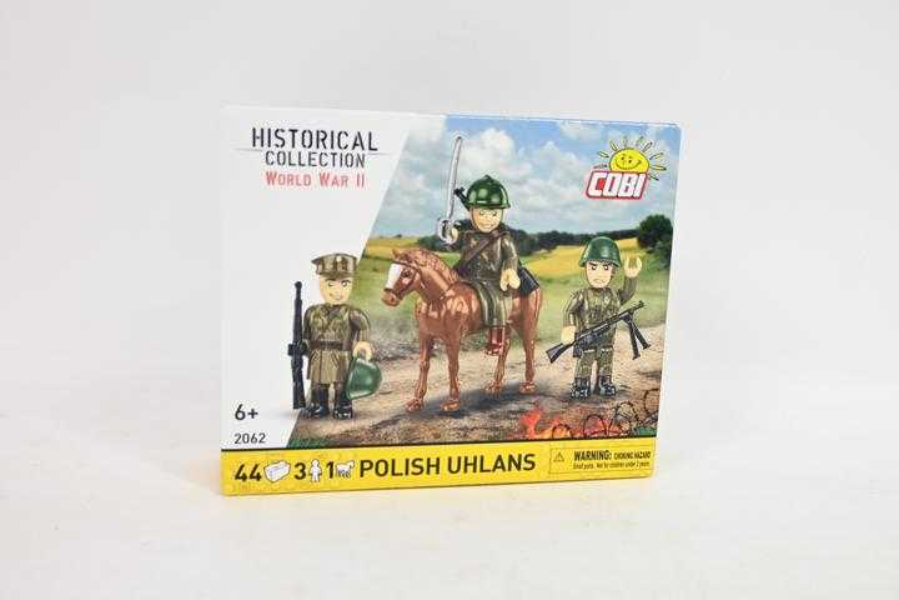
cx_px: 450
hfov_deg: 52.2
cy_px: 300
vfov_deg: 36.2
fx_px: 918
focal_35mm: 37
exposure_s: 1/160
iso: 400
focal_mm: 24.5
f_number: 4.2
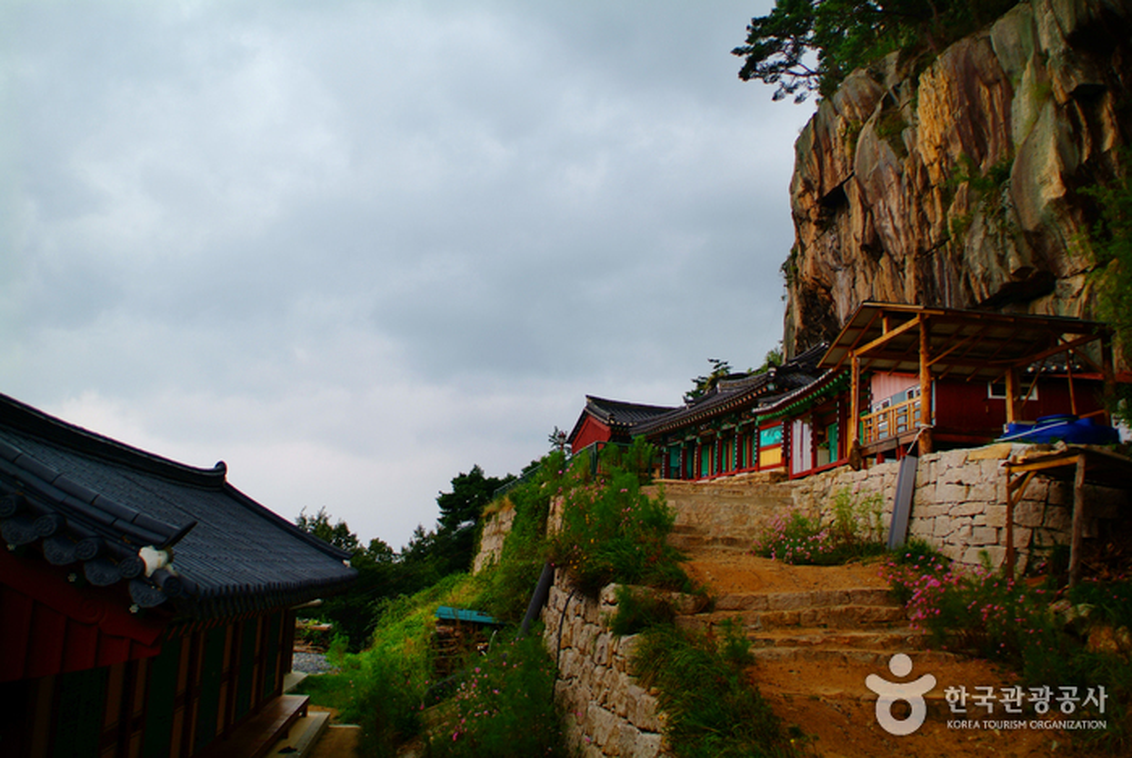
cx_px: 566
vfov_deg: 43.7
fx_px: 945
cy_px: 379
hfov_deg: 61.9
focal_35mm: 30
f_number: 3.3
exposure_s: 1/45
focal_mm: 20
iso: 100
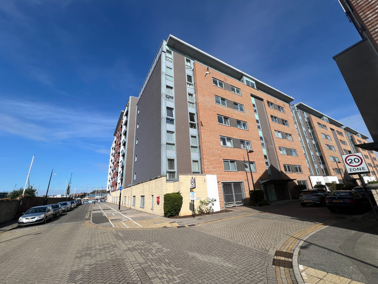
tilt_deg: +18.4
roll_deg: +3.0
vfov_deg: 89.9
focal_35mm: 13
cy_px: 142
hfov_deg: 106.2
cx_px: 189
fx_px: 142
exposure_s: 1/2320
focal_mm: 1.57
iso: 32
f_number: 1.8
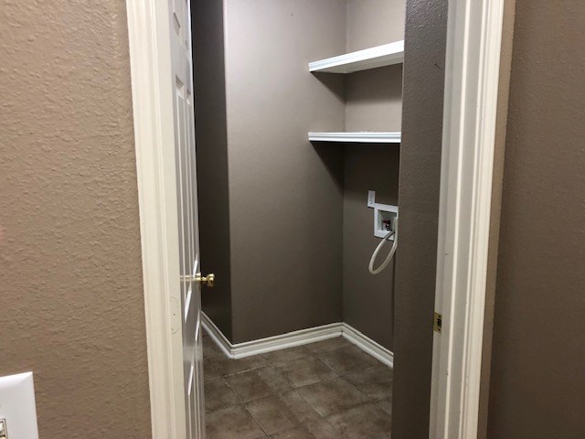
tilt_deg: -11.8
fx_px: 473
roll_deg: +0.6
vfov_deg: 49.7
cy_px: 220
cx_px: 292
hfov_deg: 63.4
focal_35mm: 28
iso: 50
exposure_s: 1/15
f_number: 1.8
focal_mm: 3.99
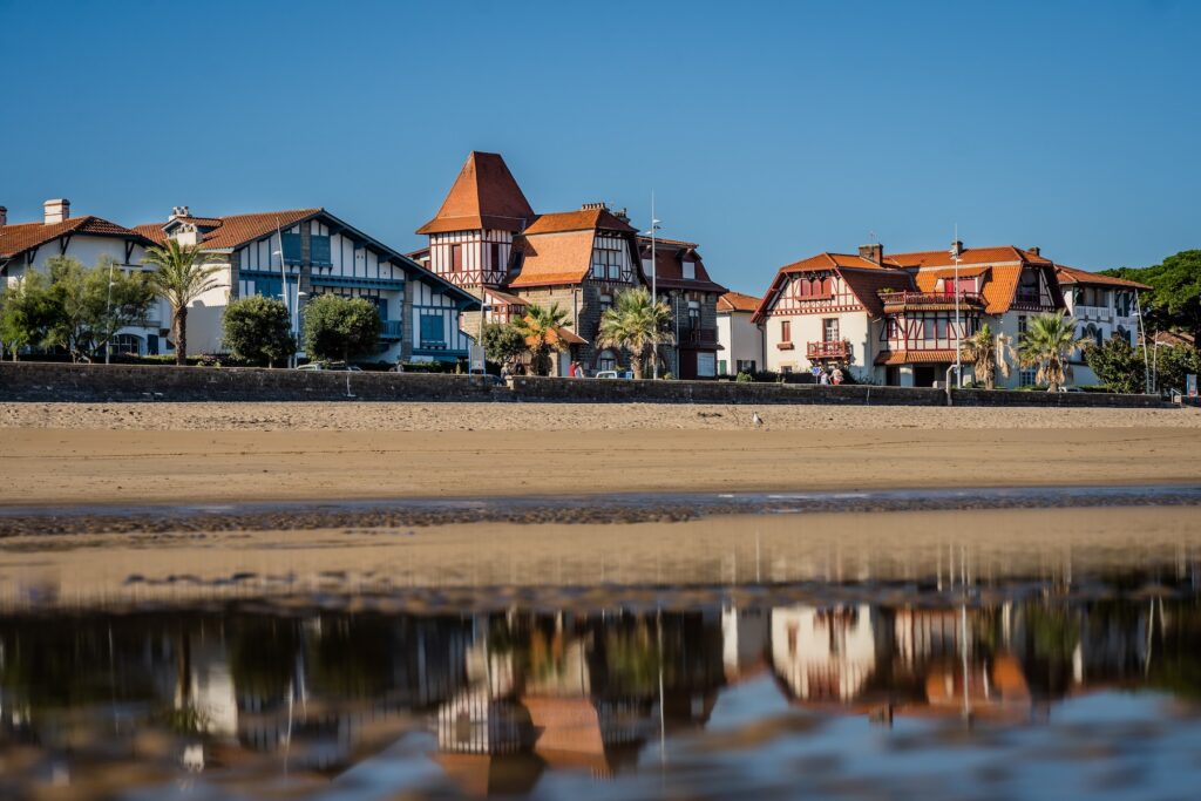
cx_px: 600
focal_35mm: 89
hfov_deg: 22.9
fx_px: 2969
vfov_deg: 15.4
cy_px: 400
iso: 125
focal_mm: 89
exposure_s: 1/1000
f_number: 5.6
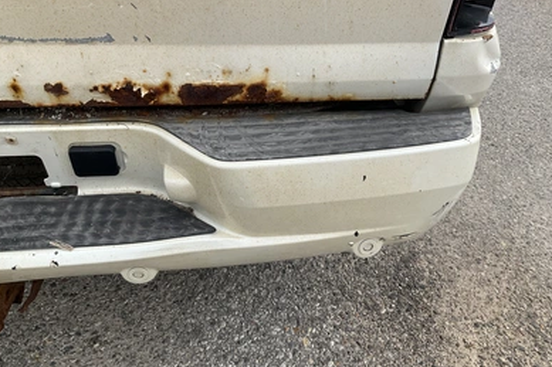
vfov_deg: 42.2
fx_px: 475
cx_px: 274
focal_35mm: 31
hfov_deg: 60.3
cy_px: 163
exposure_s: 1/446
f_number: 1.8
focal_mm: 3
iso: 25
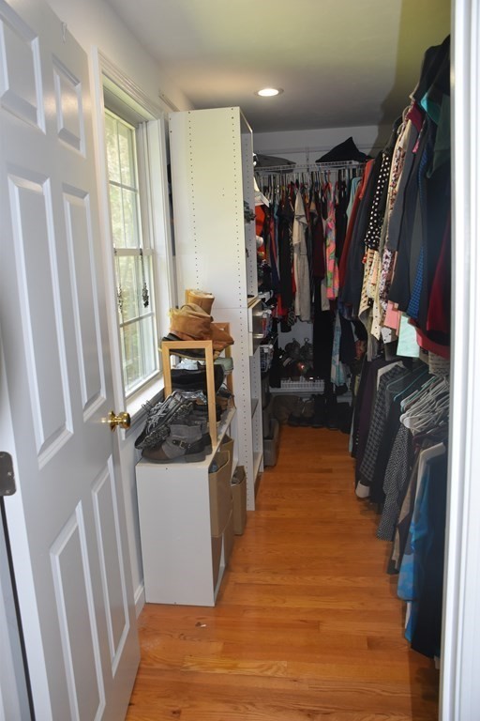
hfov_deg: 47.9
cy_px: 360
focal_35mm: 27
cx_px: 240
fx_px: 540
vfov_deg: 67.4
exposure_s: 1/100
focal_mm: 18
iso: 800
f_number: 5
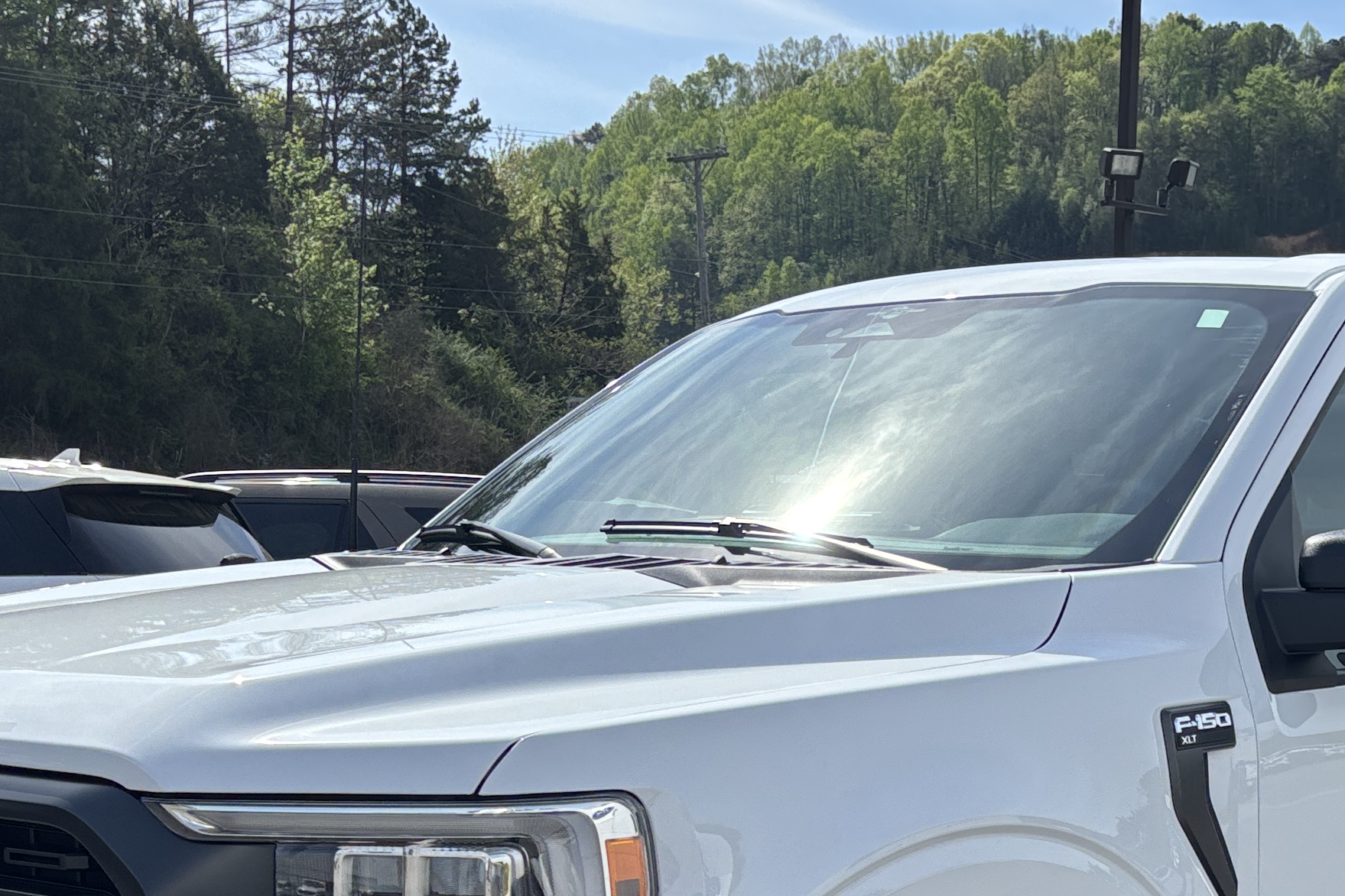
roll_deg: -1.9
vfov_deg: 20.9
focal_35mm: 62
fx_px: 2316
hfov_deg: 32.1
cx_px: 910
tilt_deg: -11.1
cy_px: 969
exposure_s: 1/2857
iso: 50
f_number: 1.6
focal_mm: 5.96
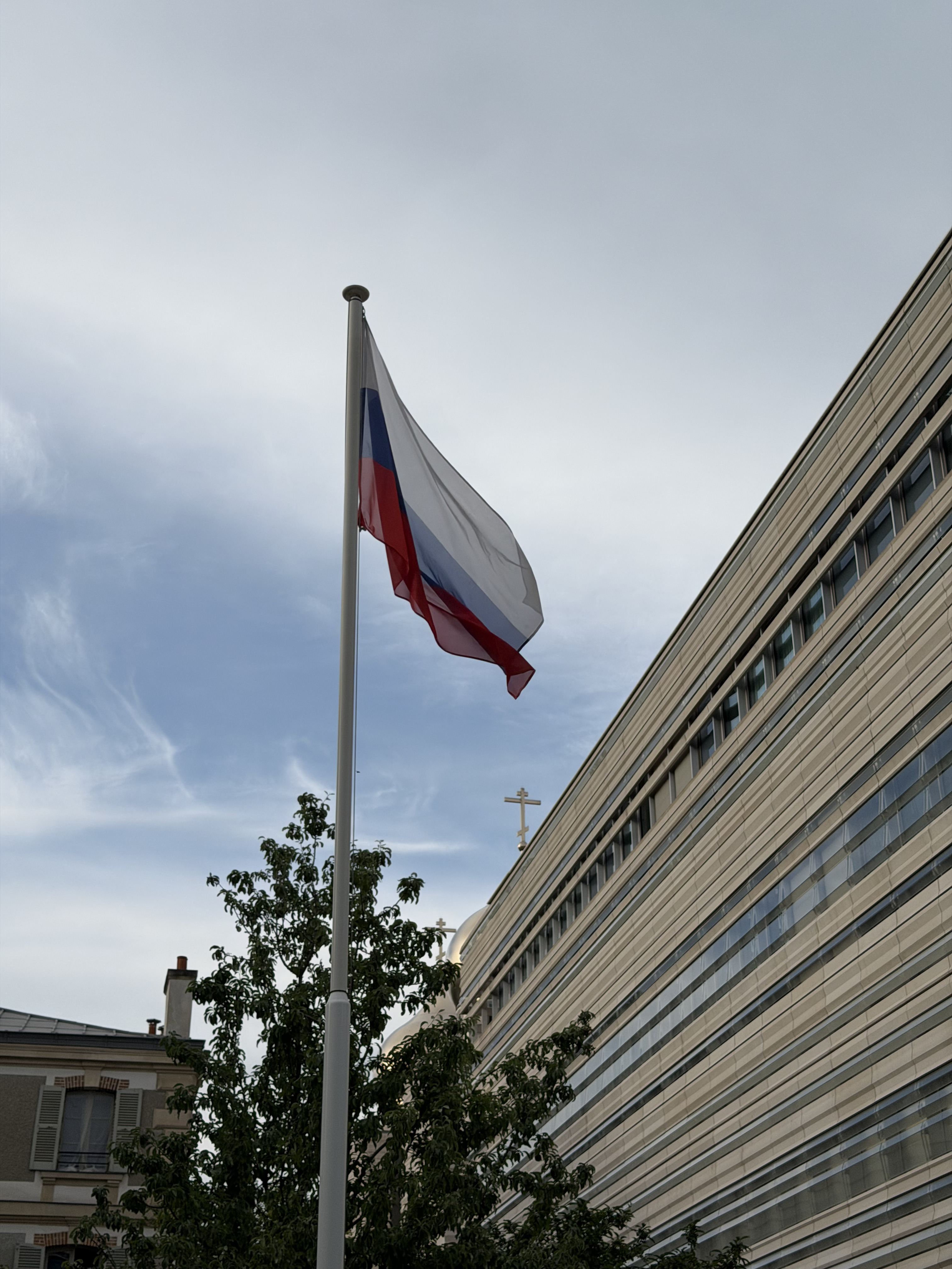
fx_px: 1760
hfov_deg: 30.3
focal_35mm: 48
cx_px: 476
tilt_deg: +28.4
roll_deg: -0.3
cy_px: 634
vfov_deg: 39.7
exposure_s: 1/4878
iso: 64
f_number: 1.78
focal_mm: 6.76
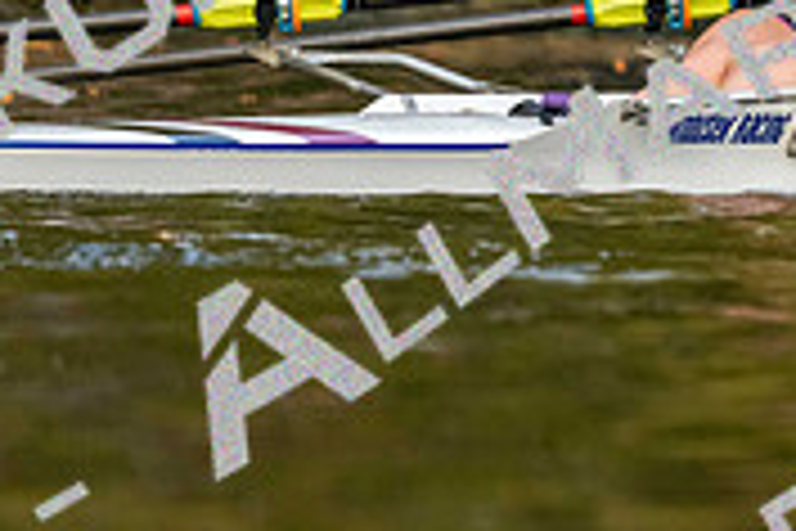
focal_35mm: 1311
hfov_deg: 1.6
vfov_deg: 1.0
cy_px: -218
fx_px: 28985
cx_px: 1111
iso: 3200
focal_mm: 400
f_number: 4.5
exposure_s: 1/2500
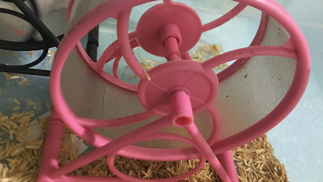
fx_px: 291
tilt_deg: -42.9
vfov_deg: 34.4
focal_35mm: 34
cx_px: 153
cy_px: 63
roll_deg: -15.9
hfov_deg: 58.0
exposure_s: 1/8
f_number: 2.2
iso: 160
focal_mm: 4.15
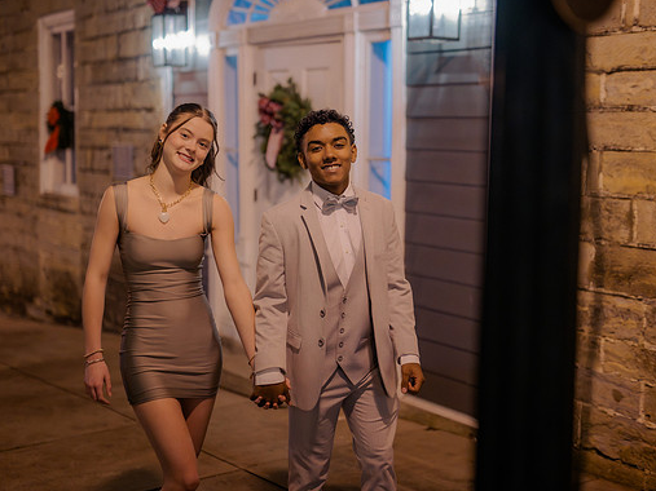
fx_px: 1042
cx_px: 333
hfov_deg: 34.9
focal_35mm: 55
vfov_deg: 26.5
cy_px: 245
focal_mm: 50
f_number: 1.4
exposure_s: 1/200
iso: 2500
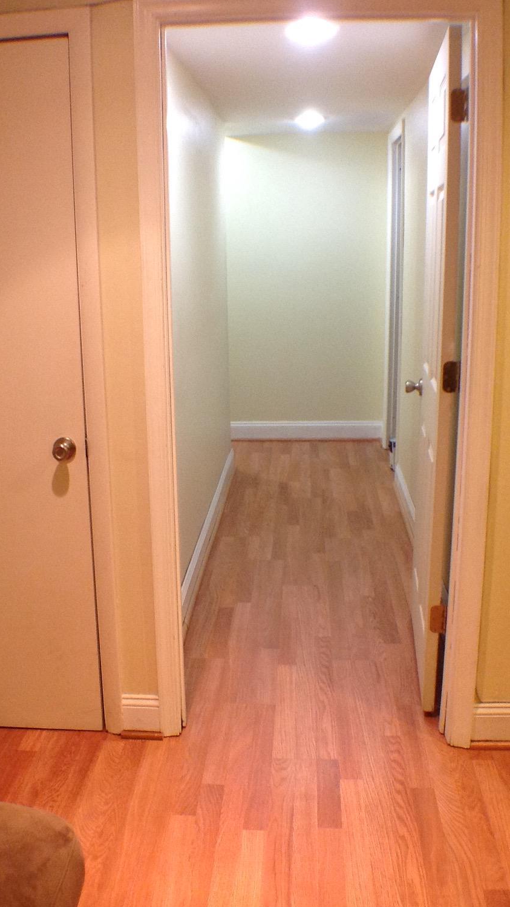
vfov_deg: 39.9
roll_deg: +1.7
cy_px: 453
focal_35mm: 52
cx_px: 211
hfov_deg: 23.0
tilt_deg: -13.7
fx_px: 1250
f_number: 2.4
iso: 125
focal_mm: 4.28
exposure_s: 1/15
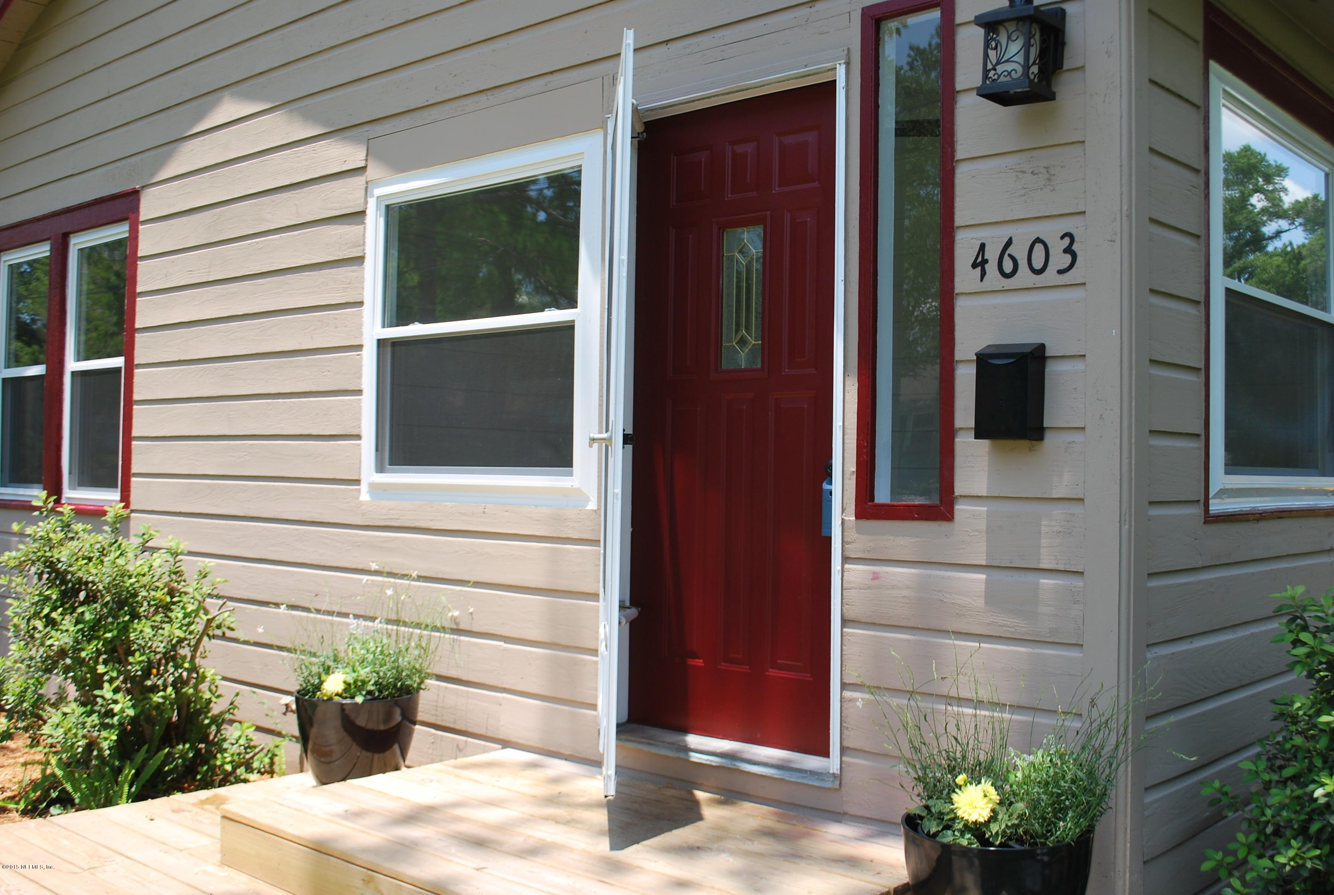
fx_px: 1337
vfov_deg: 37.0
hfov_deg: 53.0
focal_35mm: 36
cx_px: 667
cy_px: 448
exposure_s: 1/160
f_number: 6.3
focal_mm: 24
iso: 100
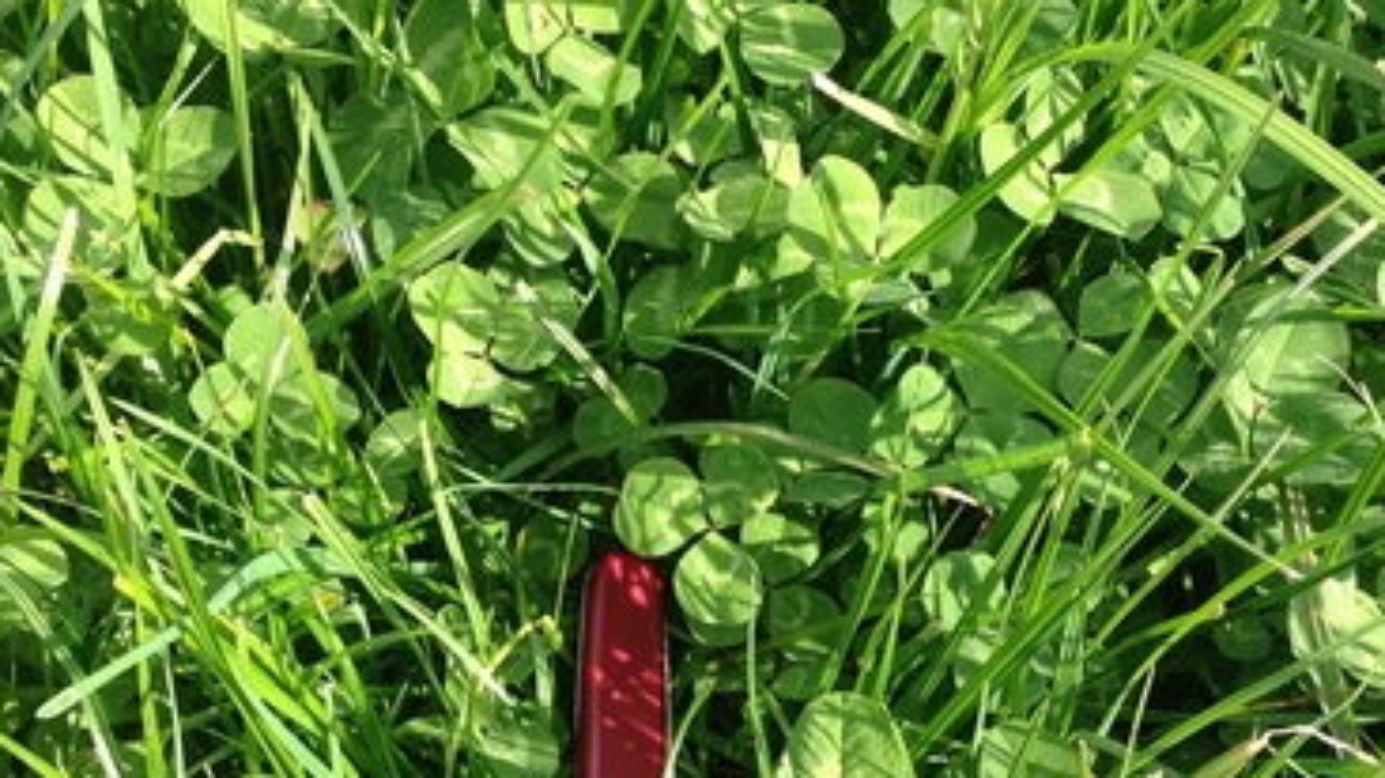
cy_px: 385
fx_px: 1872
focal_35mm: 51
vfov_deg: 23.5
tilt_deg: -53.9
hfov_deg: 40.6
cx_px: 751
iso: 50
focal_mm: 4.12
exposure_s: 1/507
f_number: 2.4
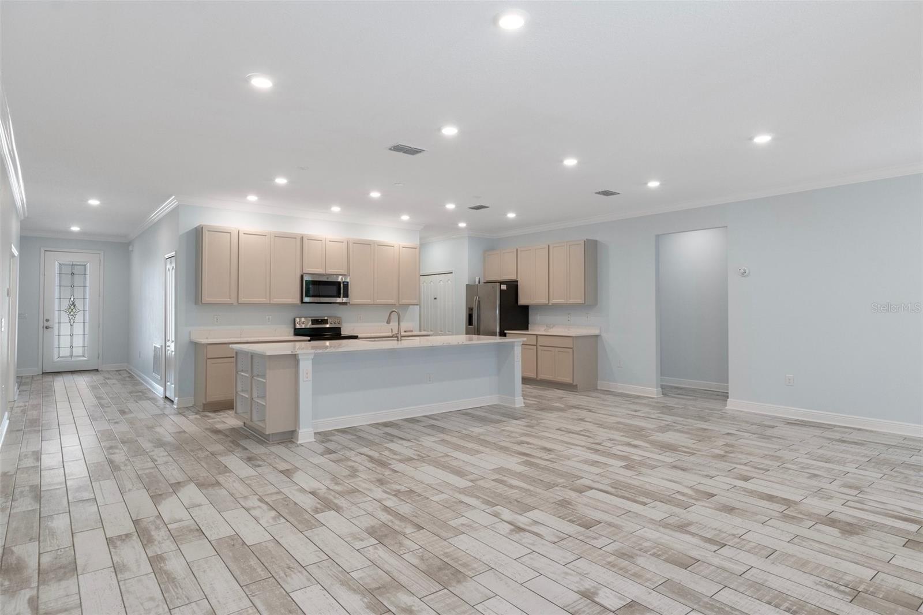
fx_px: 500
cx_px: 462
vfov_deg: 63.2
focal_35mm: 20
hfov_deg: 85.4
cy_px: 308
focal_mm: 13
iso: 320
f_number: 8
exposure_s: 1/8
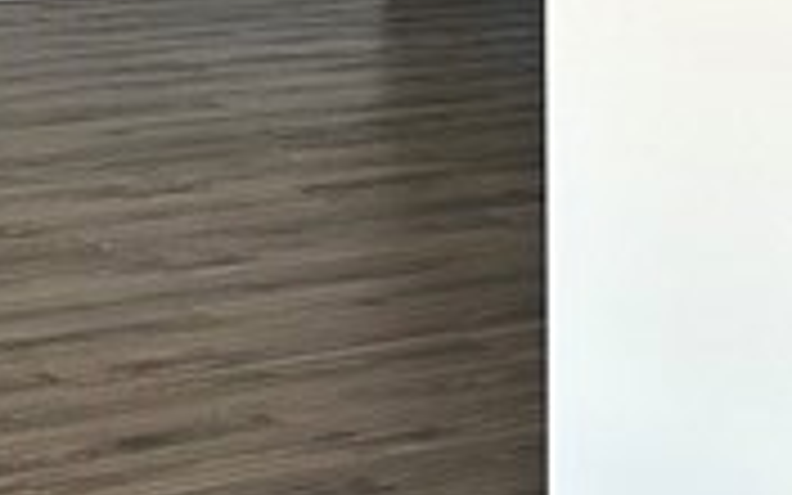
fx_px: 3454
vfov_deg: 8.2
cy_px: 432
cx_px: 1094
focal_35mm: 160
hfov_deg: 12.6
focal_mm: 5.7
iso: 50
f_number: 1.5
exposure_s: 1/364
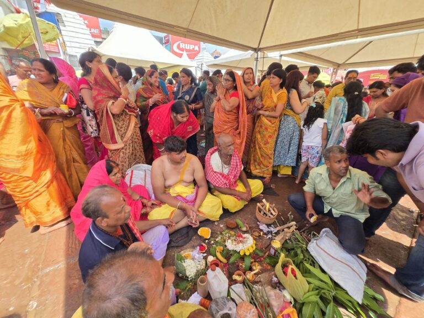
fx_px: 159
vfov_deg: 89.9
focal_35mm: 13
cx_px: 212
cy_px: 159
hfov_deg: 106.2
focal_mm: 1.7
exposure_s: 1/136
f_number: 2.2
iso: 25
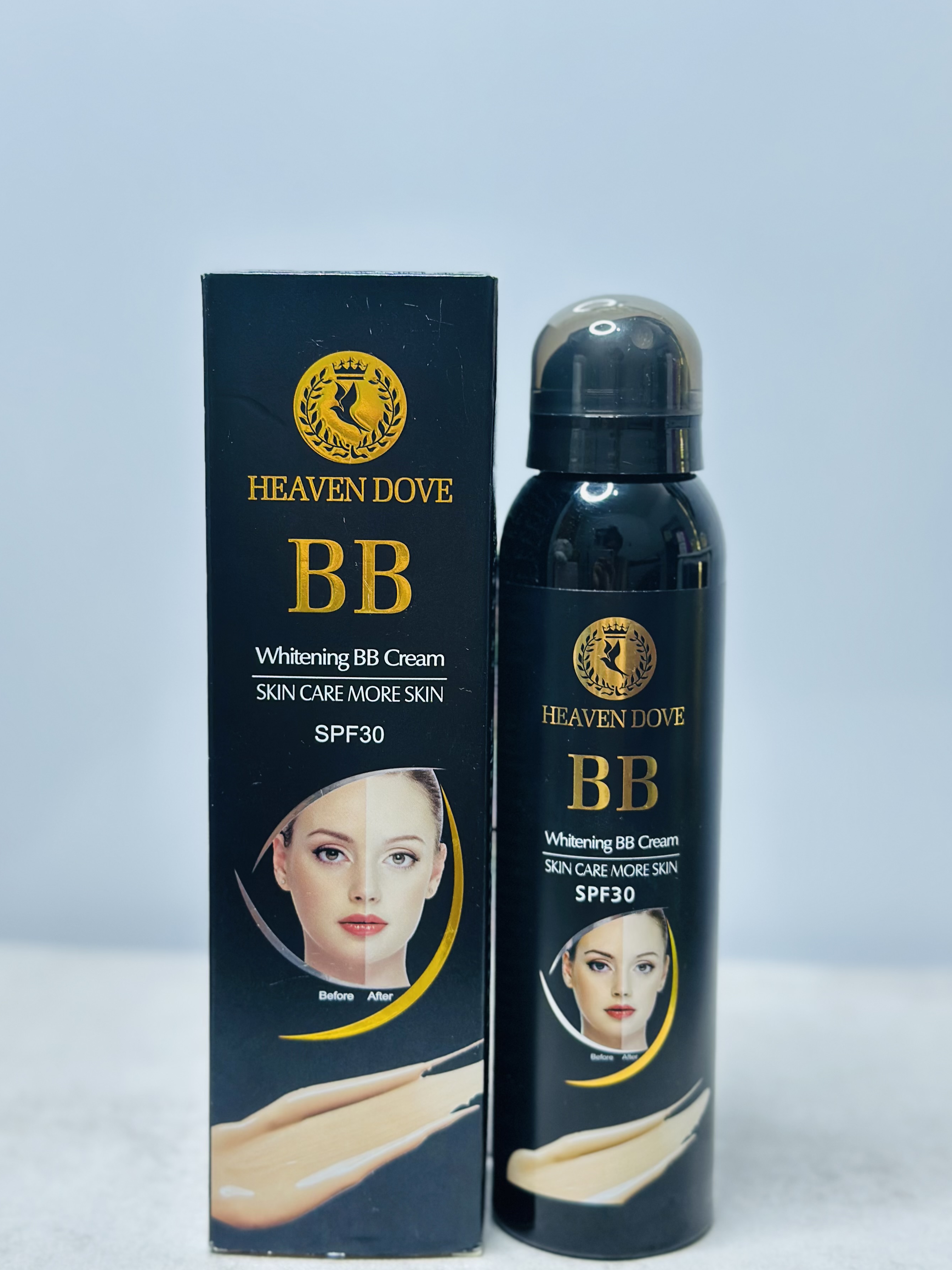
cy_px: 596
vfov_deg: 35.5
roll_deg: -0.8
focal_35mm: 54
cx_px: 486
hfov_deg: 27.0
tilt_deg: -8.5
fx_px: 1980
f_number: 1.78
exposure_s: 1/50
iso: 200
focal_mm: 6.86
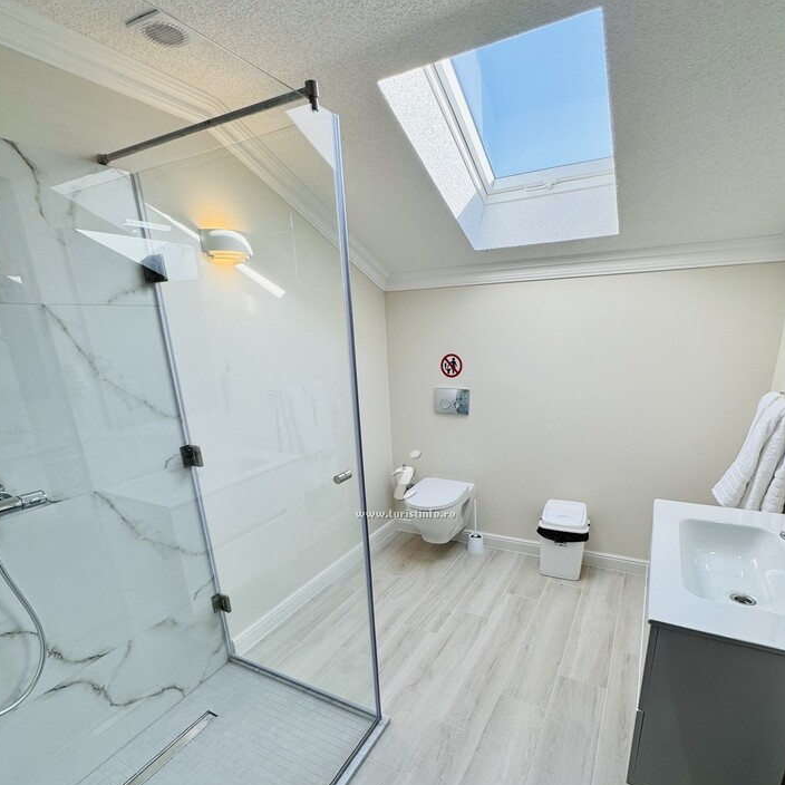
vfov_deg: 79.6
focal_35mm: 18
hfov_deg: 80.7
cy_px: 479
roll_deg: +2.5
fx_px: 462
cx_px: 403
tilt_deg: -17.7
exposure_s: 1/107
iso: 40
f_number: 2.2
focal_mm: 2.22
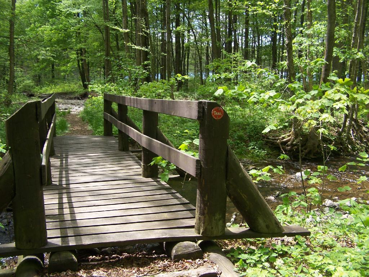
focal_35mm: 38
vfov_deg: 37.7
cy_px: 138
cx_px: 184
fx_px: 405
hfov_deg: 49.0
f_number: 2.8
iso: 80
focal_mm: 6.3
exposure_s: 1/160
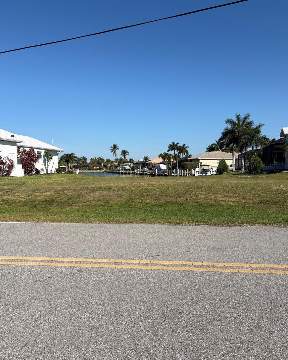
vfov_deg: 62.2
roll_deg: +0.3
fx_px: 298
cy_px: 187
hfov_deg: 51.5
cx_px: 149
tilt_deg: -2.7
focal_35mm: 28
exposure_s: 1/4950
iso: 50
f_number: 1.6
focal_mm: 5.96
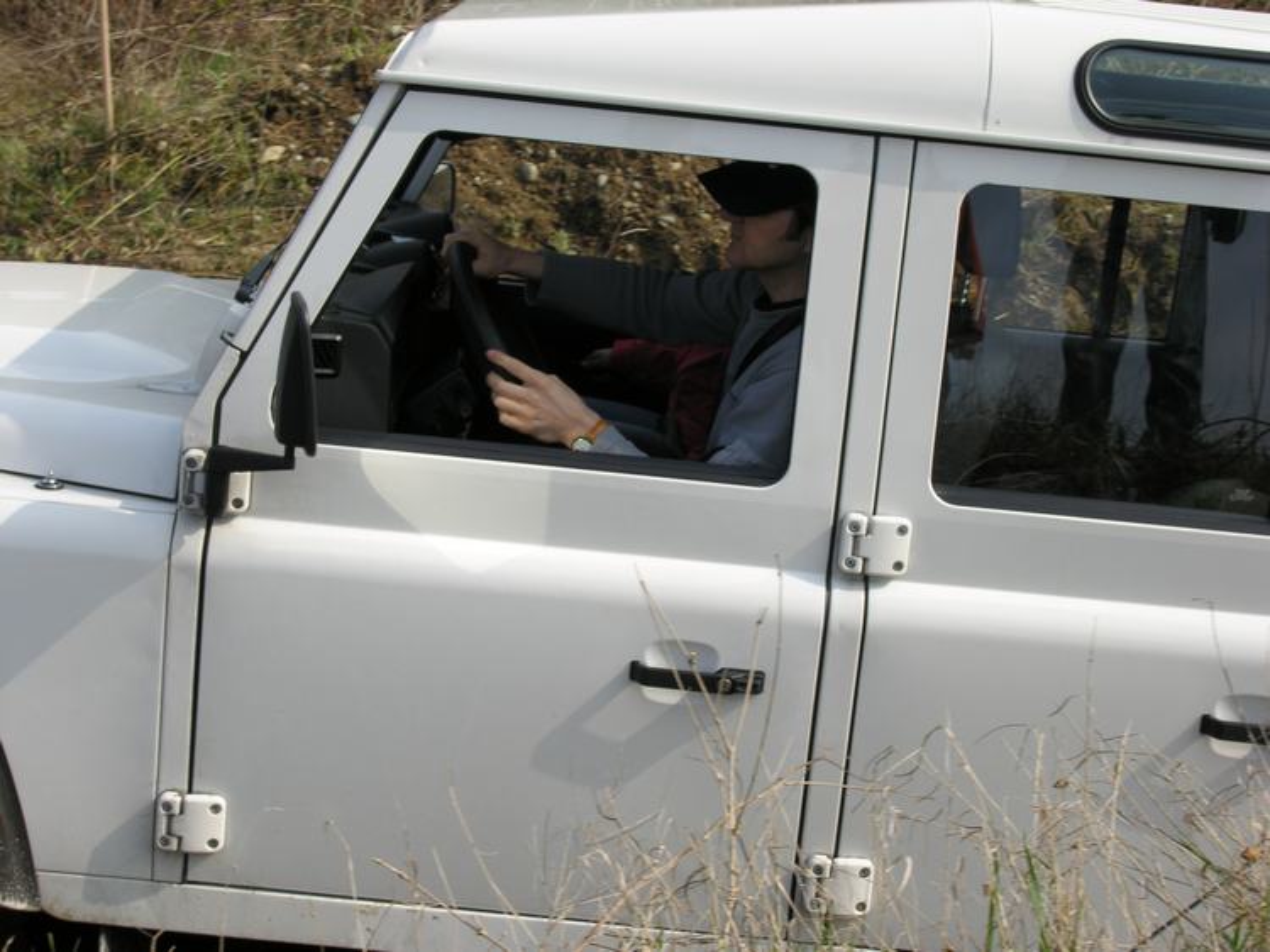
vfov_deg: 21.3
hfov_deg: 28.2
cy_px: 476
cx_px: 635
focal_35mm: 69
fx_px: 2531
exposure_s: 1/162
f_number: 6.8
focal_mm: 17.5
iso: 50
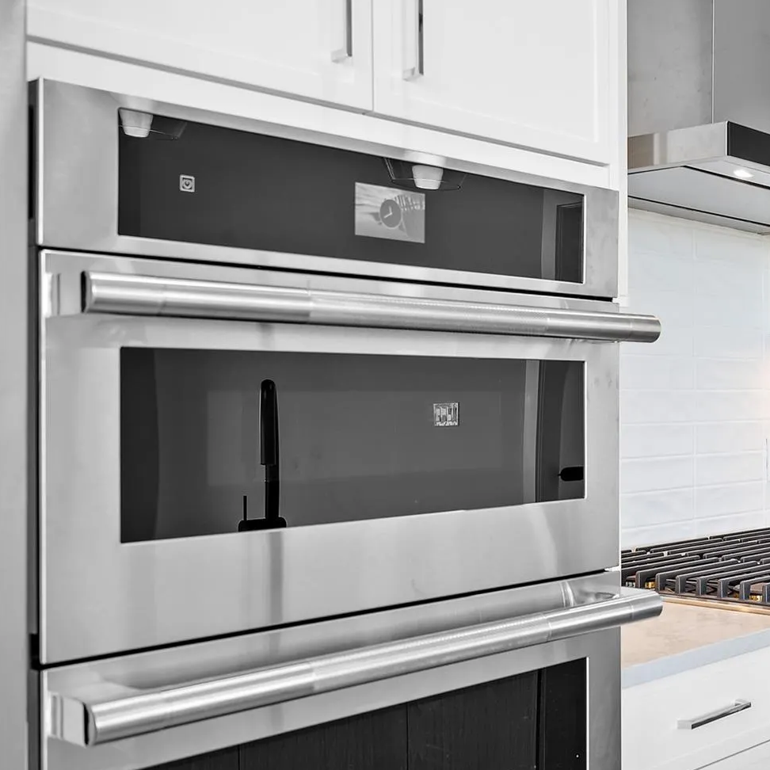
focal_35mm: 49
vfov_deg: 34.7
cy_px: 393
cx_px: 628
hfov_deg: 33.6
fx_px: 1233
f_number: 7.1
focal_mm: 35
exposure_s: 1/8
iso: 320
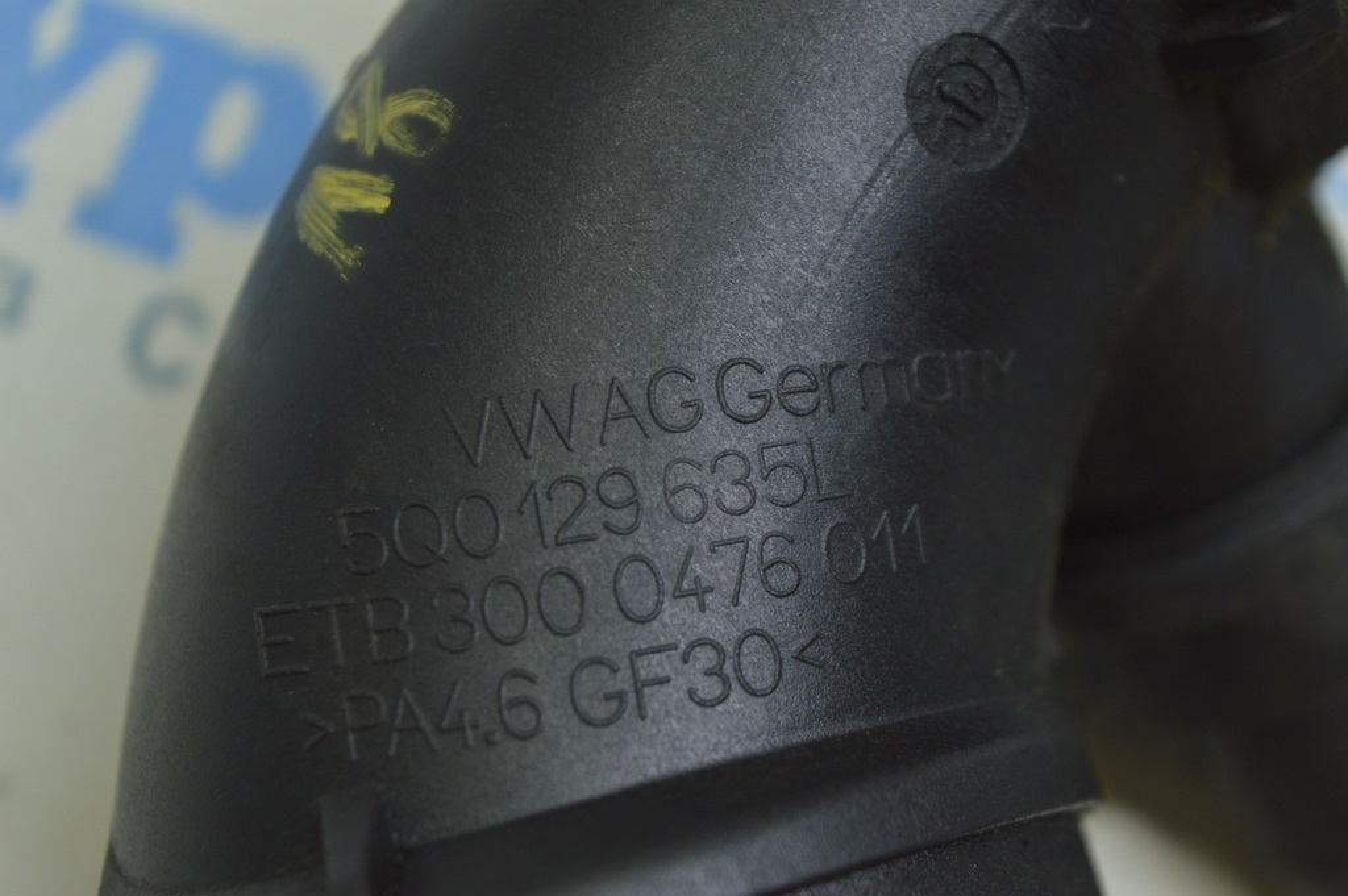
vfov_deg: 16.5
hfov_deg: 24.6
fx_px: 3087
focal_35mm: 82
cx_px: 674
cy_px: 448
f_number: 5.6
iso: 400
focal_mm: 55
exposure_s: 1/40
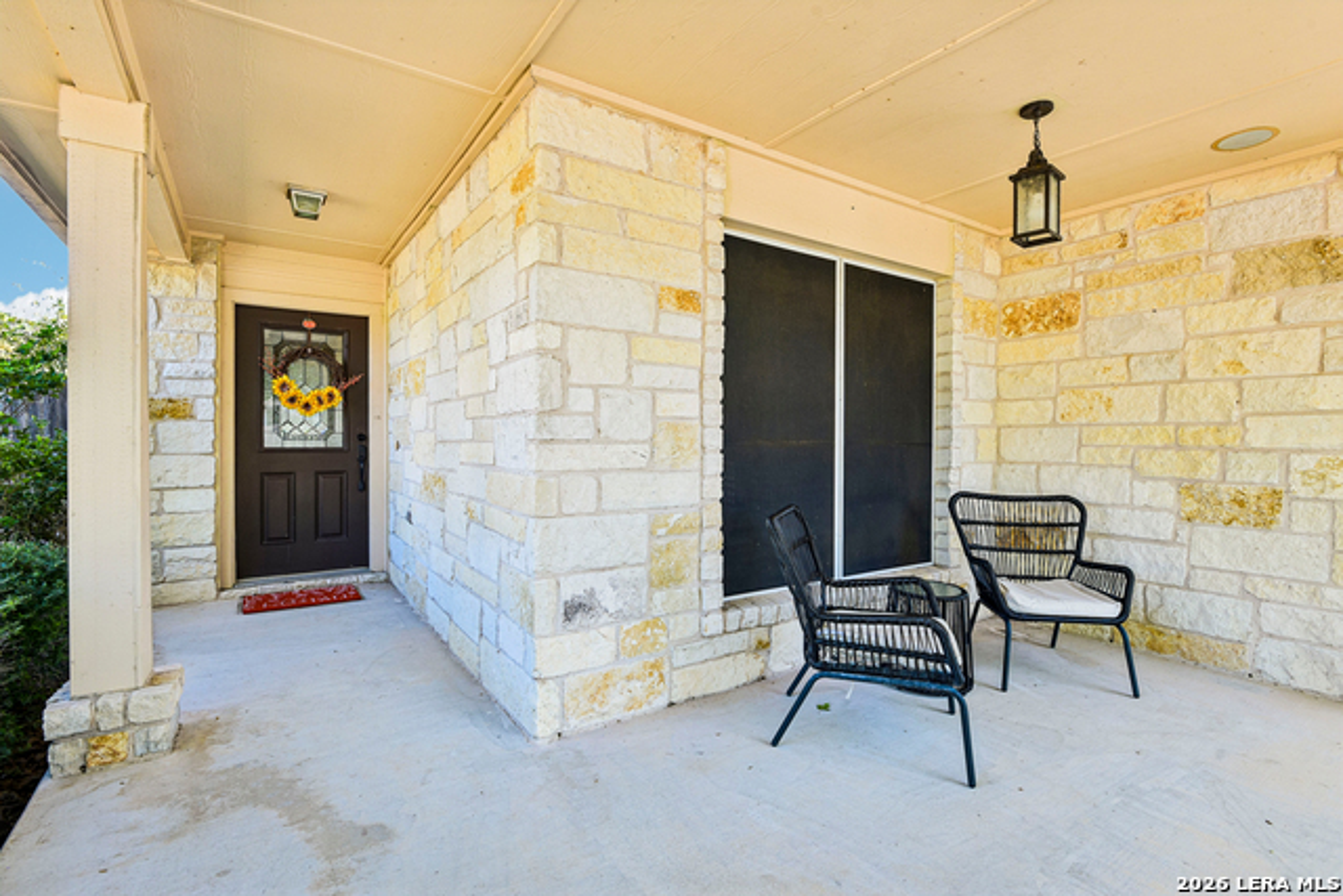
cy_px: 448
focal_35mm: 16
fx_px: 597
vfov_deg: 73.8
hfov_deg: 96.7
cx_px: 672
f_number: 8
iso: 400
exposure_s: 1/50
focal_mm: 16
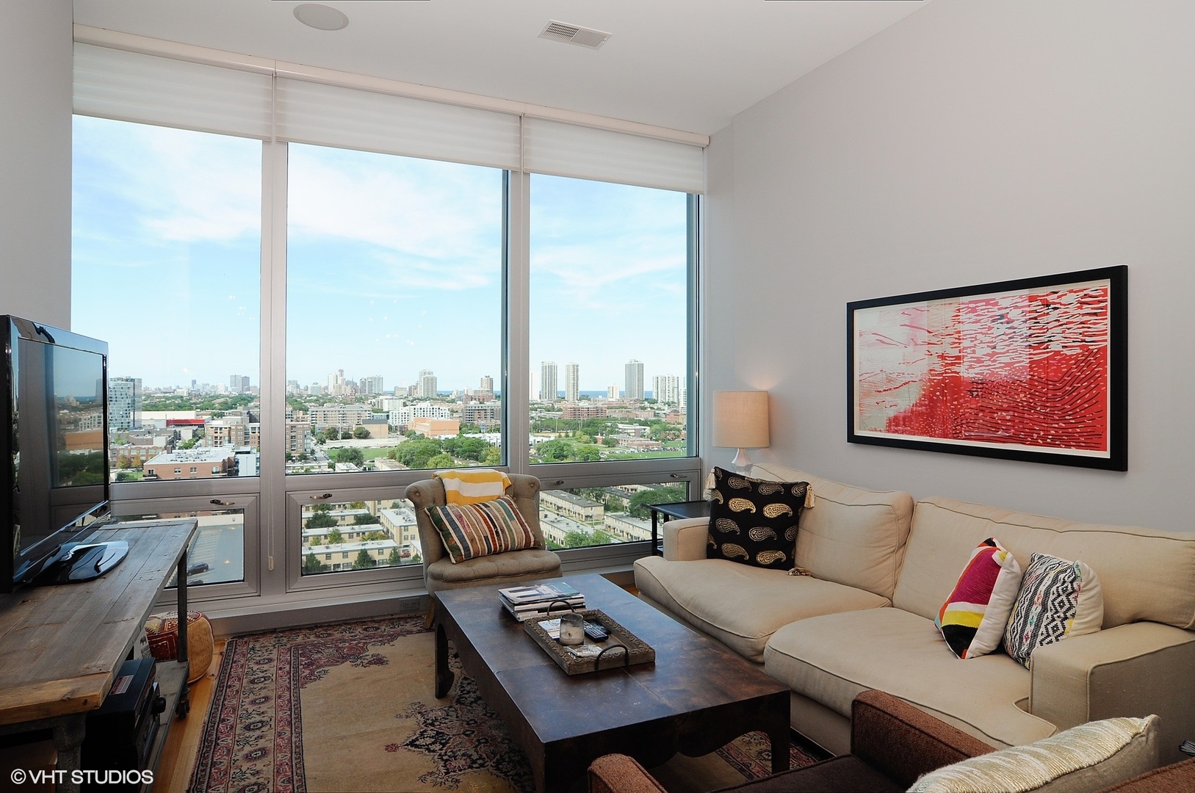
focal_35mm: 21
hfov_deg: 81.3
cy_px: 396
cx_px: 598
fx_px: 696
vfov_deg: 59.3
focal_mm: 14
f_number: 8
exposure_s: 1/160
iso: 200
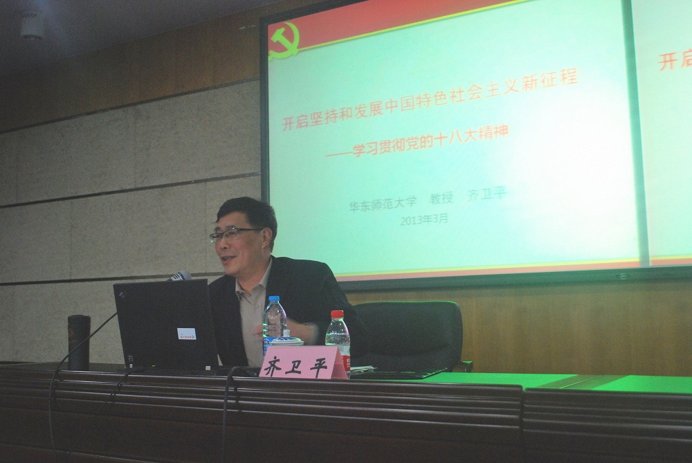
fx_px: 750
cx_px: 346
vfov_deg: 34.3
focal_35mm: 39
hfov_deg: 49.5
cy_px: 232
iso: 1000
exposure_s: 1/30
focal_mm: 26
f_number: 4.5
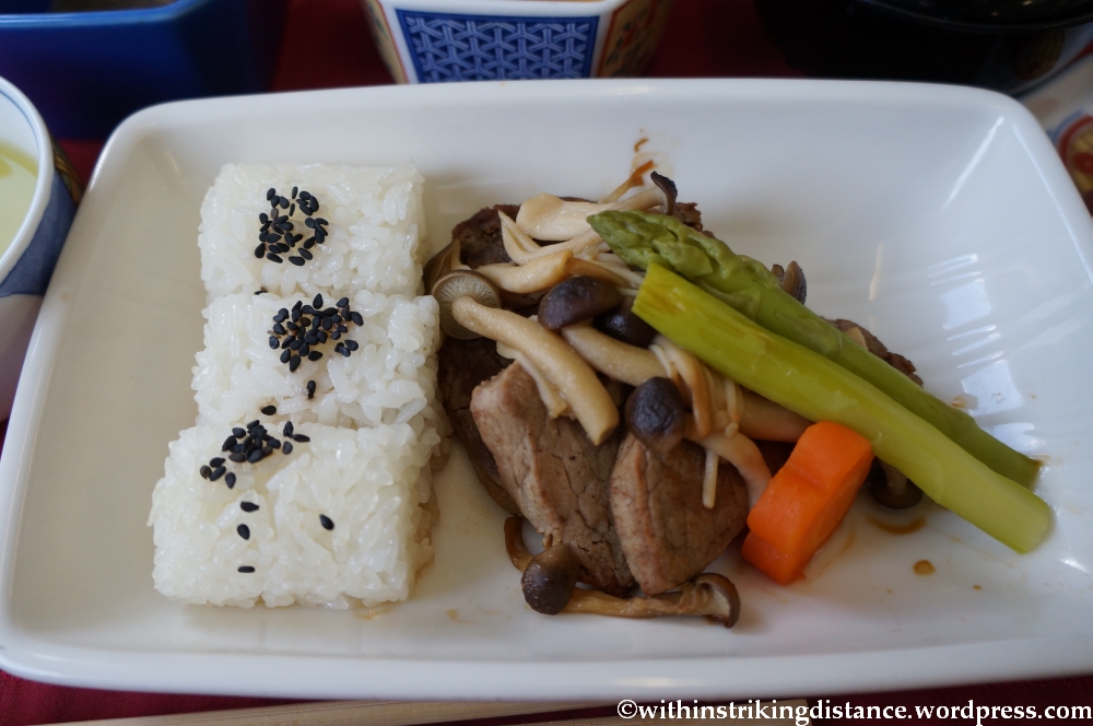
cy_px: 363
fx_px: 819
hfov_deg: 67.4
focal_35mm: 27
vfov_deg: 47.8
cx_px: 546
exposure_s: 1/160
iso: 640
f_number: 4
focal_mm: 18
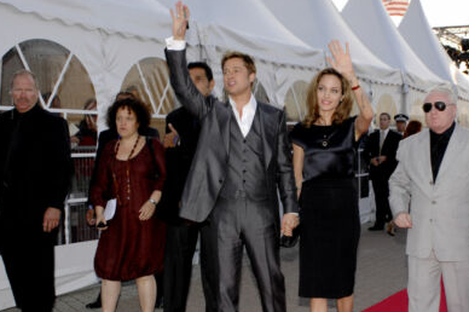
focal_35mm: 52
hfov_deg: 38.0
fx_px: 677
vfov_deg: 25.9
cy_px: 180
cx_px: 284
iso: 400
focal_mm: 28
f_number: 6.3
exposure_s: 1/160
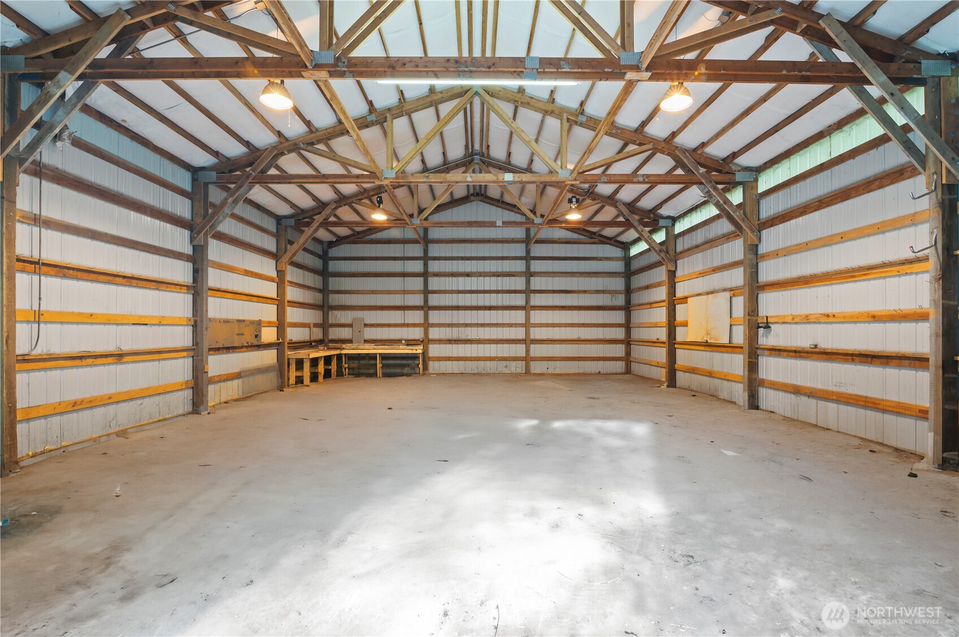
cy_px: 318
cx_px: 480
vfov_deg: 73.6
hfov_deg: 96.8
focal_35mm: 16
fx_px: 426
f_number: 8
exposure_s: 1/5
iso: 200
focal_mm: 16
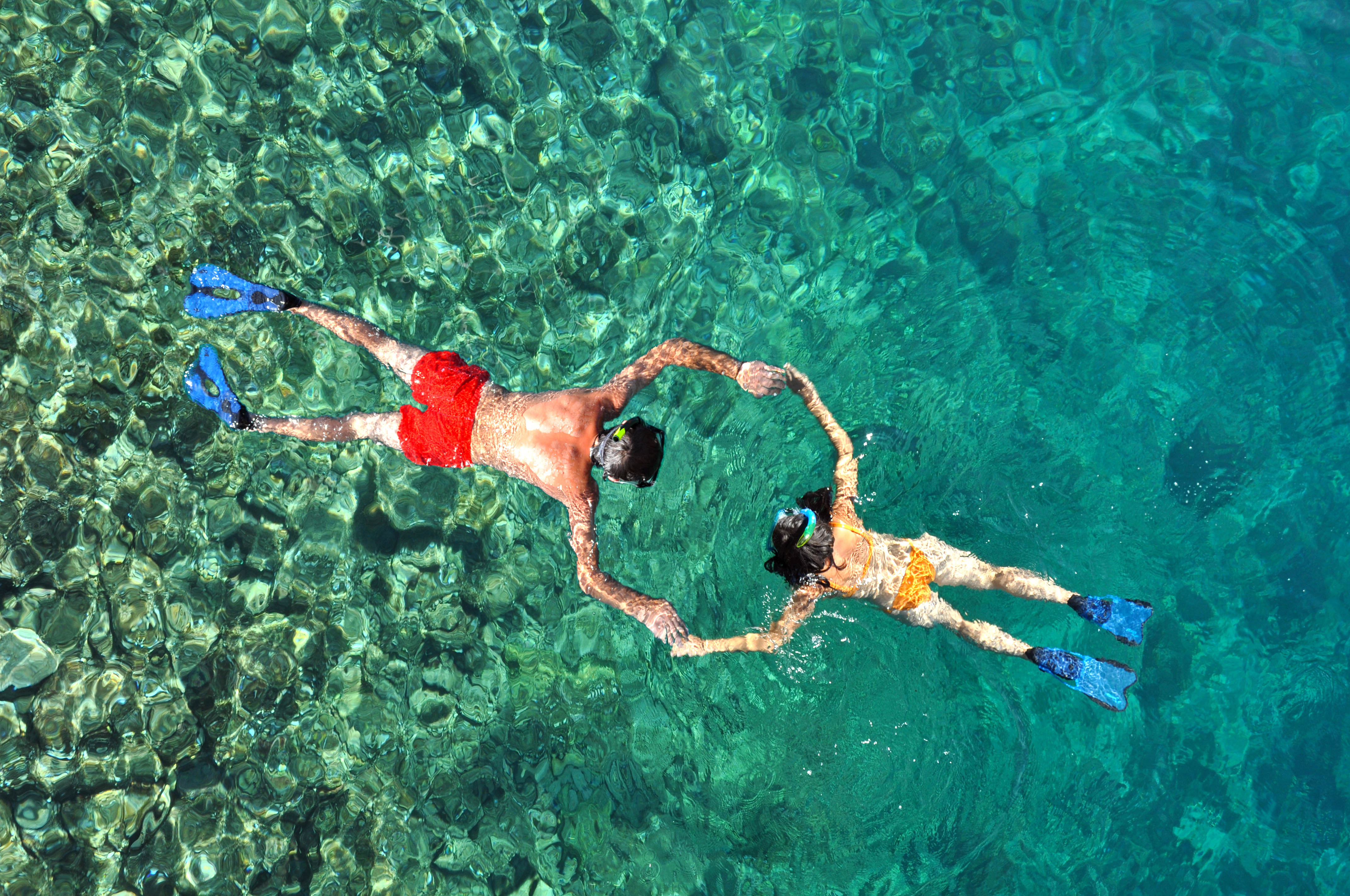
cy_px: 448
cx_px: 675
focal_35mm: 36
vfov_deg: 36.8
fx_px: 1348
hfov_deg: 53.2
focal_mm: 24
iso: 200
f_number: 10
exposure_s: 1/100
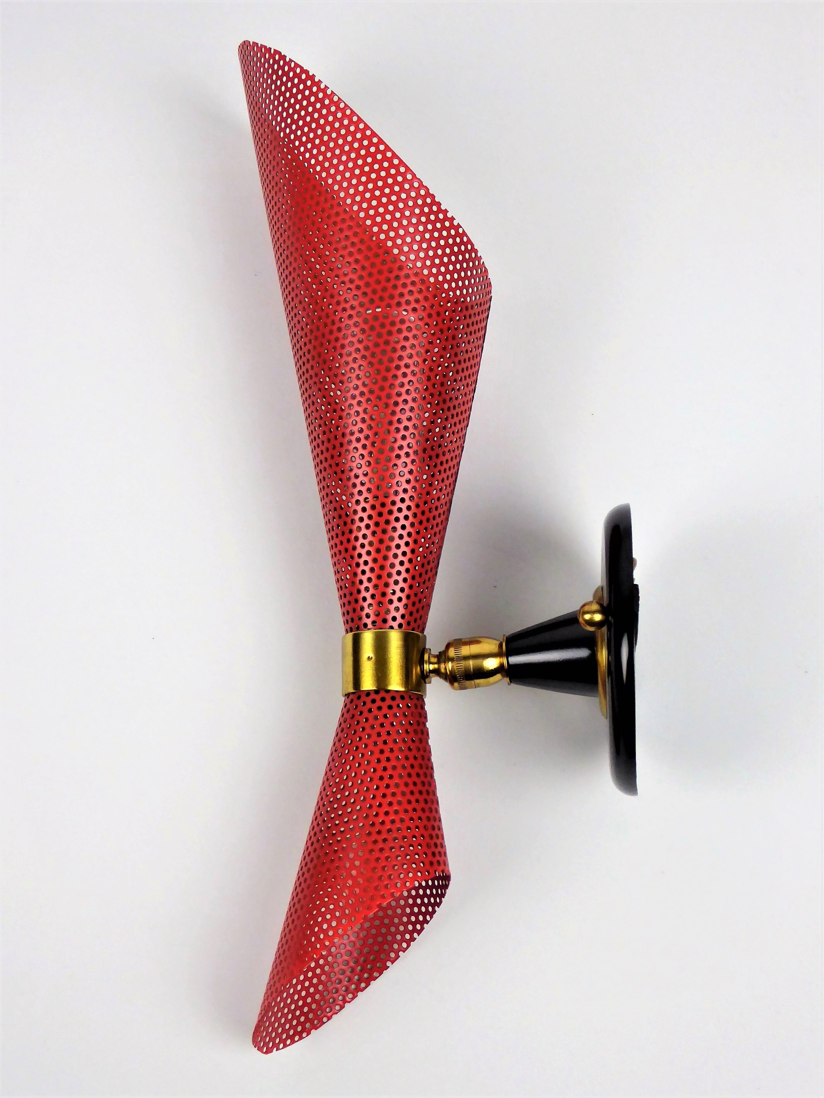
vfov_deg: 38.9
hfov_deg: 29.7
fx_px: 1555
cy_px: 549
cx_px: 412
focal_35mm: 49
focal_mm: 8.4
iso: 320
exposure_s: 1/250
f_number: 4
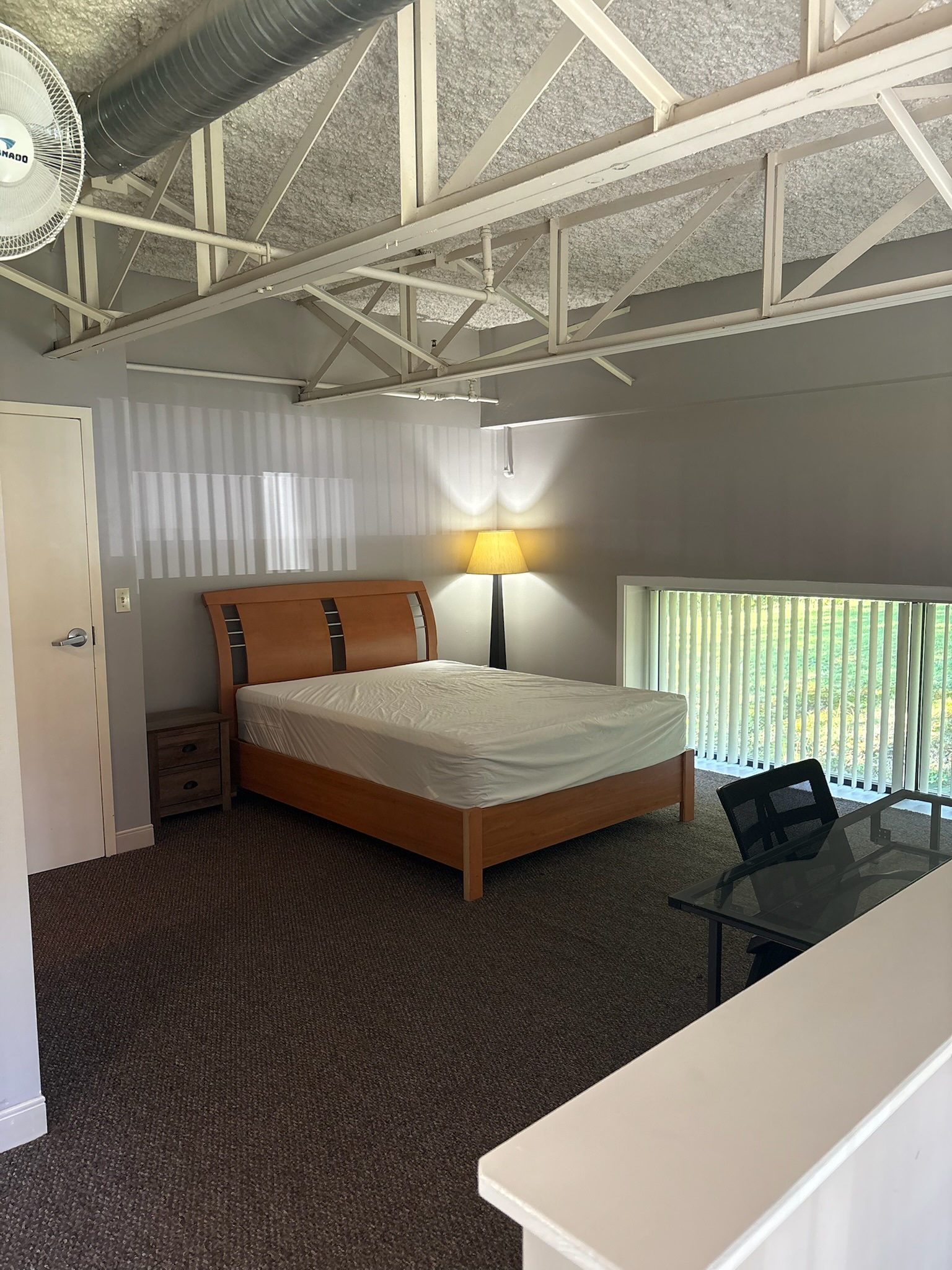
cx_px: 476
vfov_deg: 67.3
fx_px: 953
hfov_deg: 53.1
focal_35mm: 26
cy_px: 635
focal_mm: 5.96
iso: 250
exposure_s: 1/60
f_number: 1.6
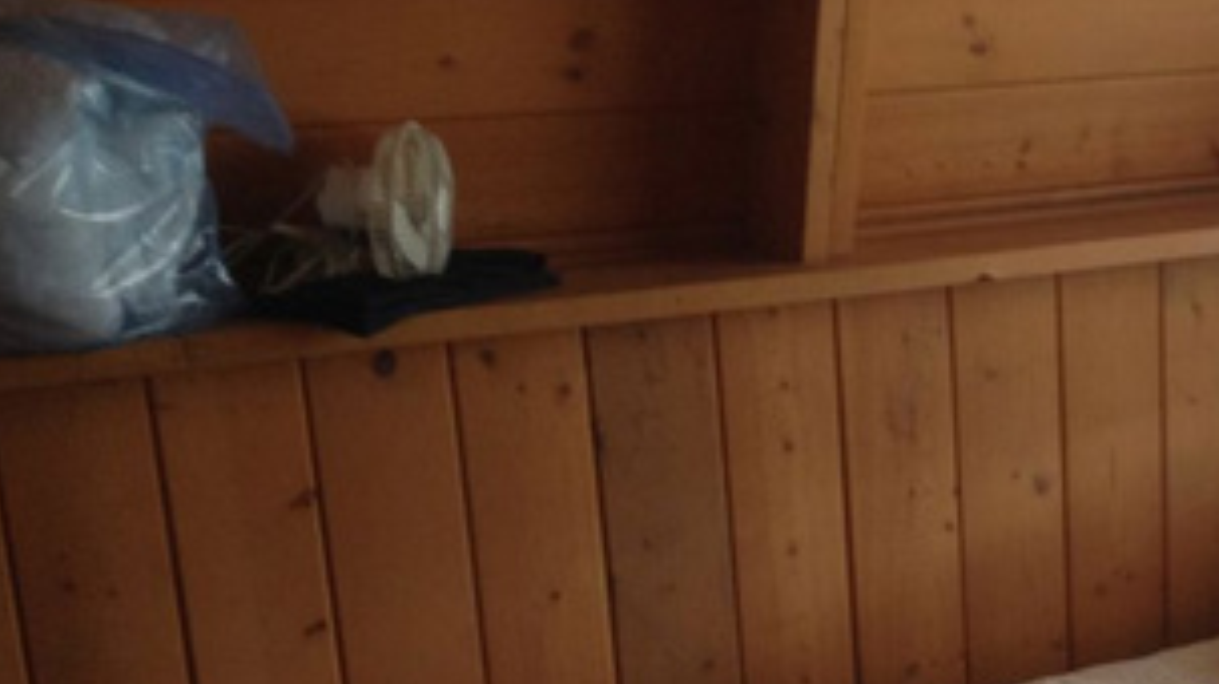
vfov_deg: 15.7
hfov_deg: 26.4
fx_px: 2455
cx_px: 1223
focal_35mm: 76
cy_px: 575
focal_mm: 4.12
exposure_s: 1/20
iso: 100
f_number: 2.4
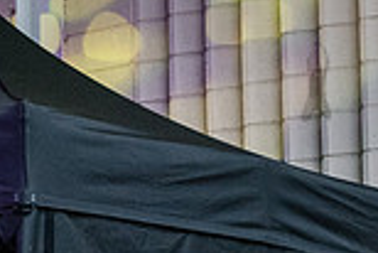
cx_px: -282
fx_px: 2575
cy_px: 426
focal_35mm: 245
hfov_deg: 8.1
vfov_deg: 5.5
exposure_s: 1/250
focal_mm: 55
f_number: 4
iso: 3200
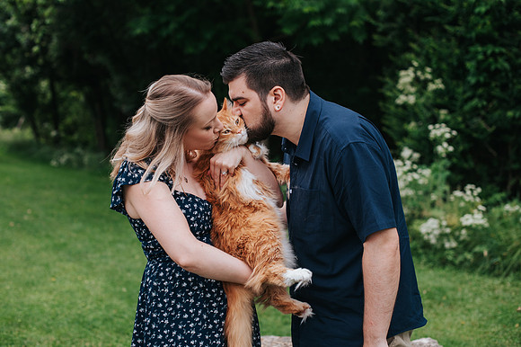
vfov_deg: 25.6
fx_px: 762
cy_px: 164
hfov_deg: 37.8
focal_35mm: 53
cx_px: 247
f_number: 3.2
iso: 280
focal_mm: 50
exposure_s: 1/400
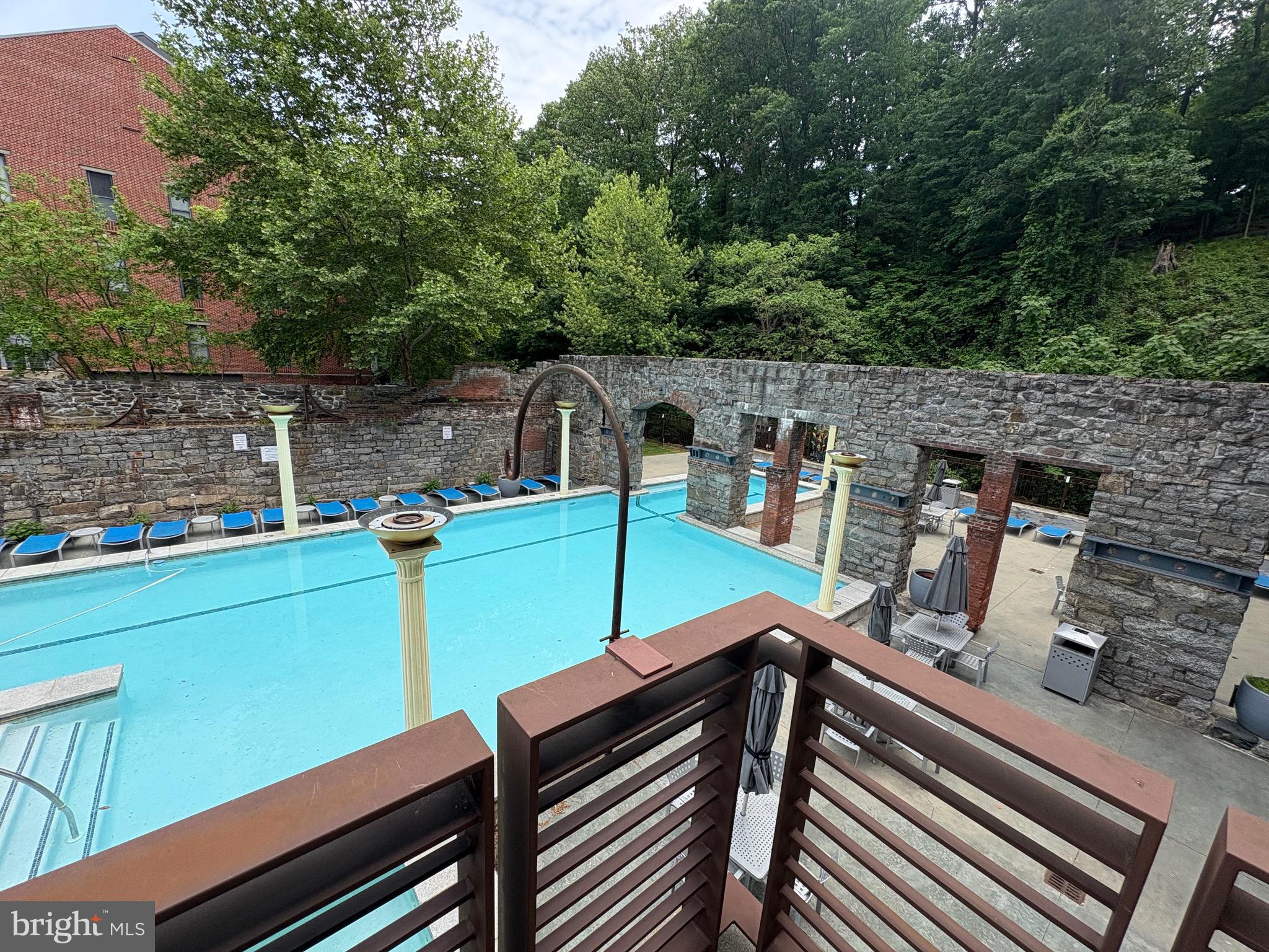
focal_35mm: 14
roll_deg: -3.0
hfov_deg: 102.1
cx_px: 634
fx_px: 513
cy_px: 476
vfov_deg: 85.7
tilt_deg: -11.9
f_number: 2.2
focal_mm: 2.22
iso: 50
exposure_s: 1/1020
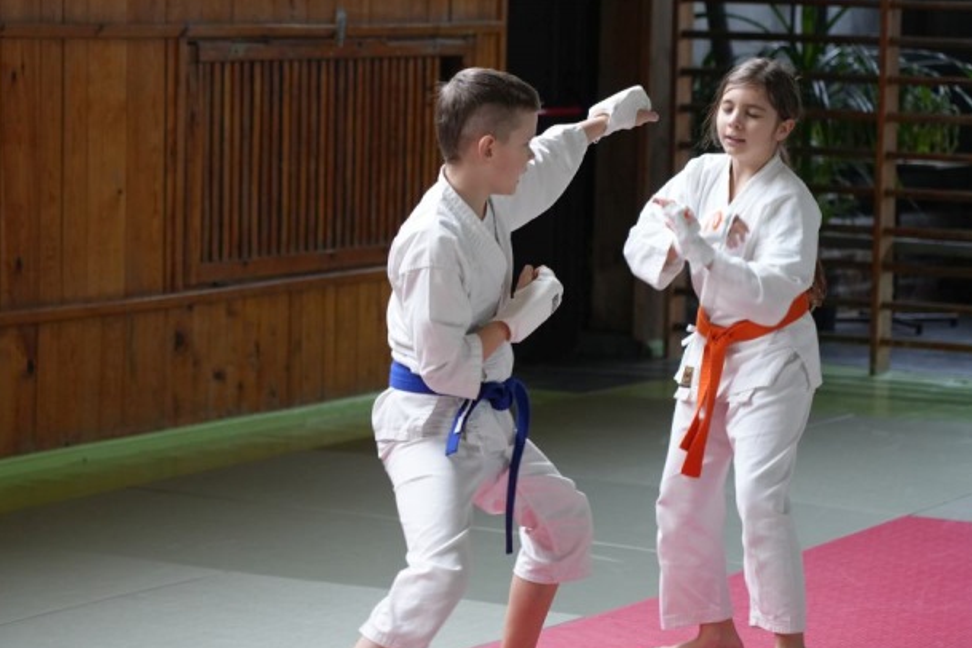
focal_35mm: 138
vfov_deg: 9.9
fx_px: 3726
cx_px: 356
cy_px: 338
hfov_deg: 14.8
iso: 2500
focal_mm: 105
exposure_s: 1/160
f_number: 4
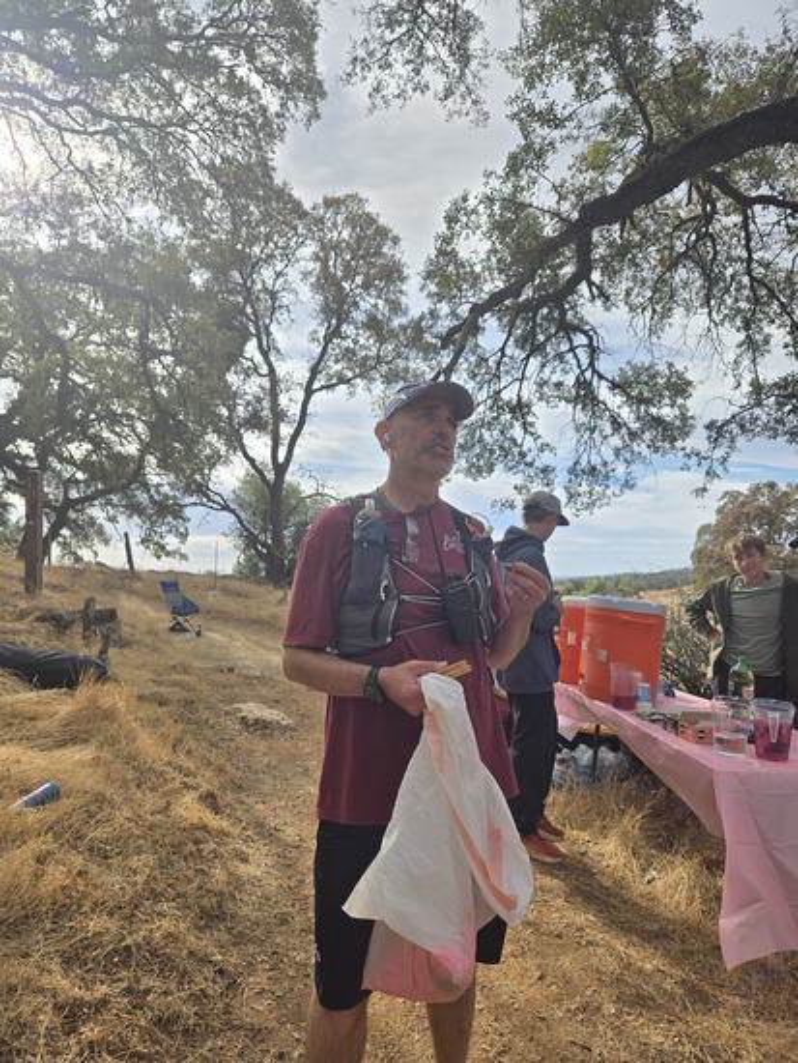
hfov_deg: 58.9
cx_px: 399
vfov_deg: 73.9
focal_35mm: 23
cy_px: 532
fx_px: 706
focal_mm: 5.4
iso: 25
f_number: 1.8
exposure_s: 1/2071
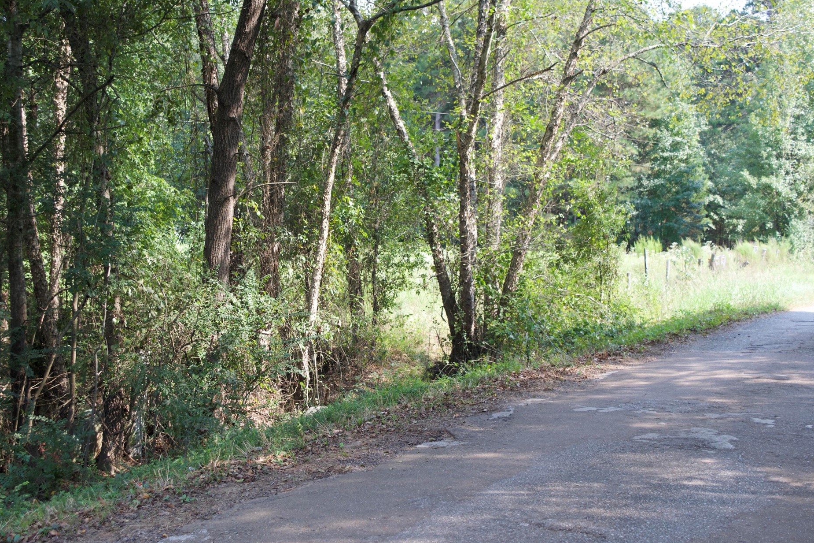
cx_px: 370
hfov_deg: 41.4
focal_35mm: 48
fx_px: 1076
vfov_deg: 28.3
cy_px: 237
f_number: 5.6
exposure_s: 1/125
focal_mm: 27
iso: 400
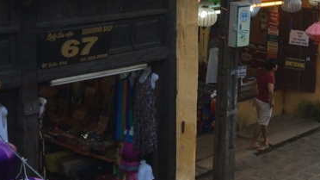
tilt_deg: -7.4
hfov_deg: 21.7
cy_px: 14
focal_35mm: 87
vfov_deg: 13.7
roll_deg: -4.0
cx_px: 435
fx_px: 738
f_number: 2.2
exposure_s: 1/109
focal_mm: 4.15
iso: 32
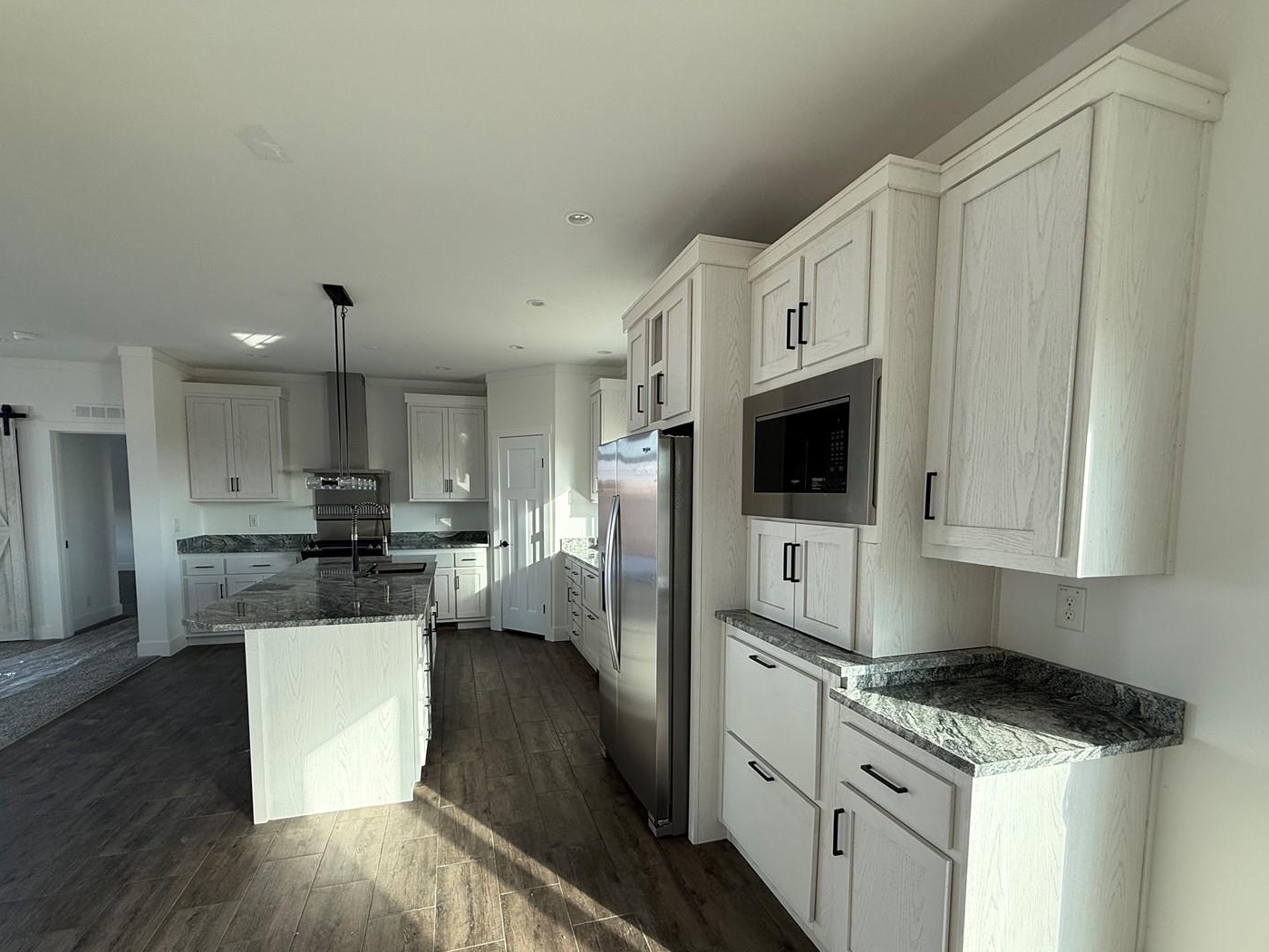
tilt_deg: -4.9
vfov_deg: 77.7
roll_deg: -0.7
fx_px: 587
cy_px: 540
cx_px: 627
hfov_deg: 94.5
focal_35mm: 16
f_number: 2.2
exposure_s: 1/99
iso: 80
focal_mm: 2.22
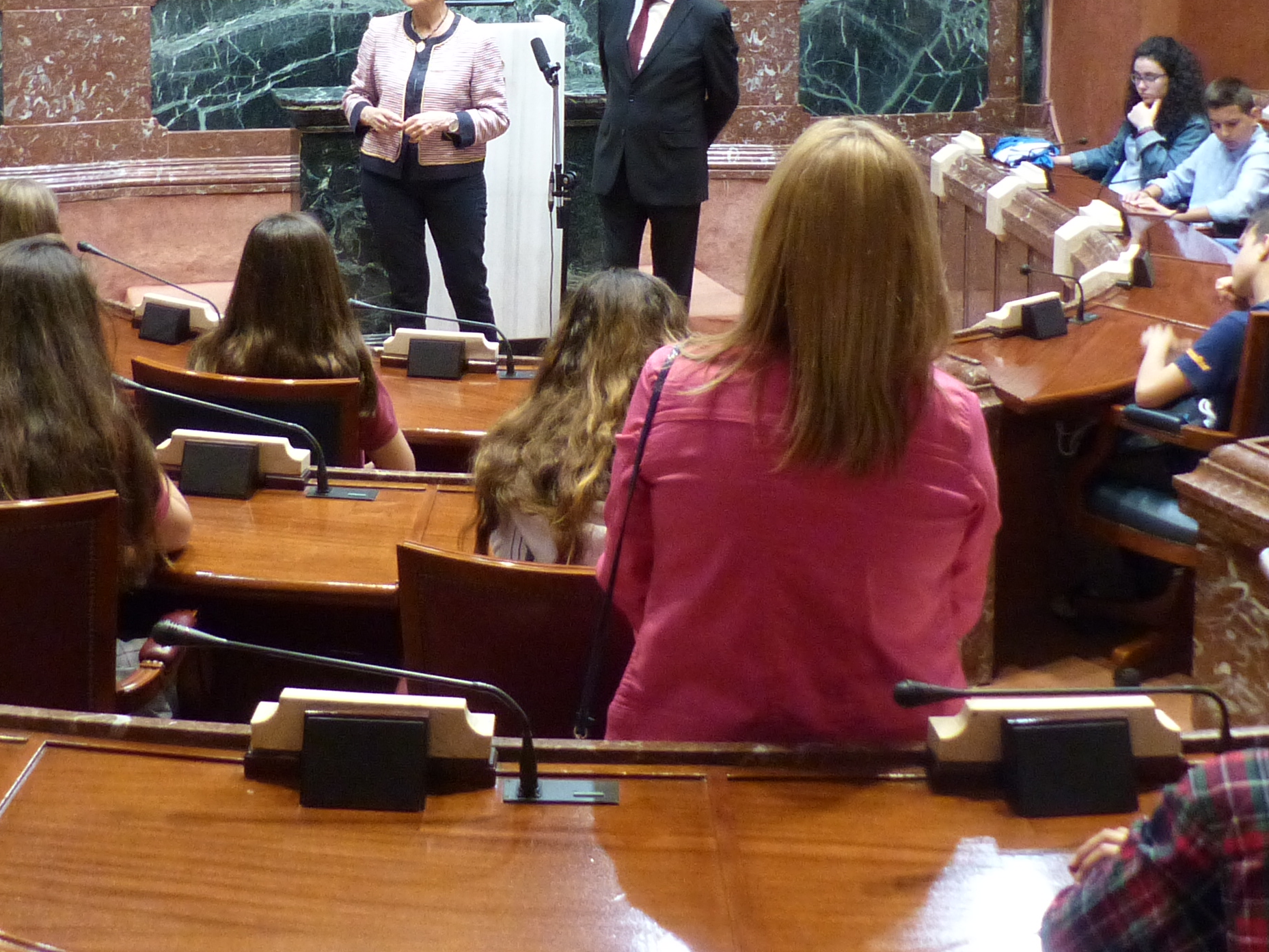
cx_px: 495
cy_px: -23
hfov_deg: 34.2
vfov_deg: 24.8
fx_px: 2053
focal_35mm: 56
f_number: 2.8
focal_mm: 4.7
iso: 500
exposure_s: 1/15
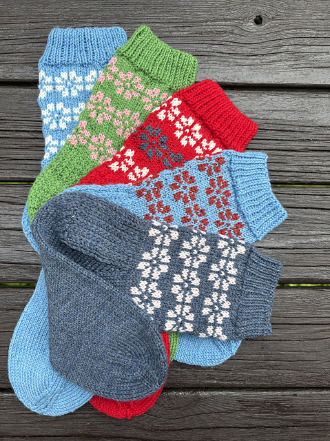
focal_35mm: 26
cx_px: 165
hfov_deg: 53.0
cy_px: 220
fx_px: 331
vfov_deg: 67.3
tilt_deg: -86.6
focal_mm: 5.96
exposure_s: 1/381
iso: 50
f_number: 1.6
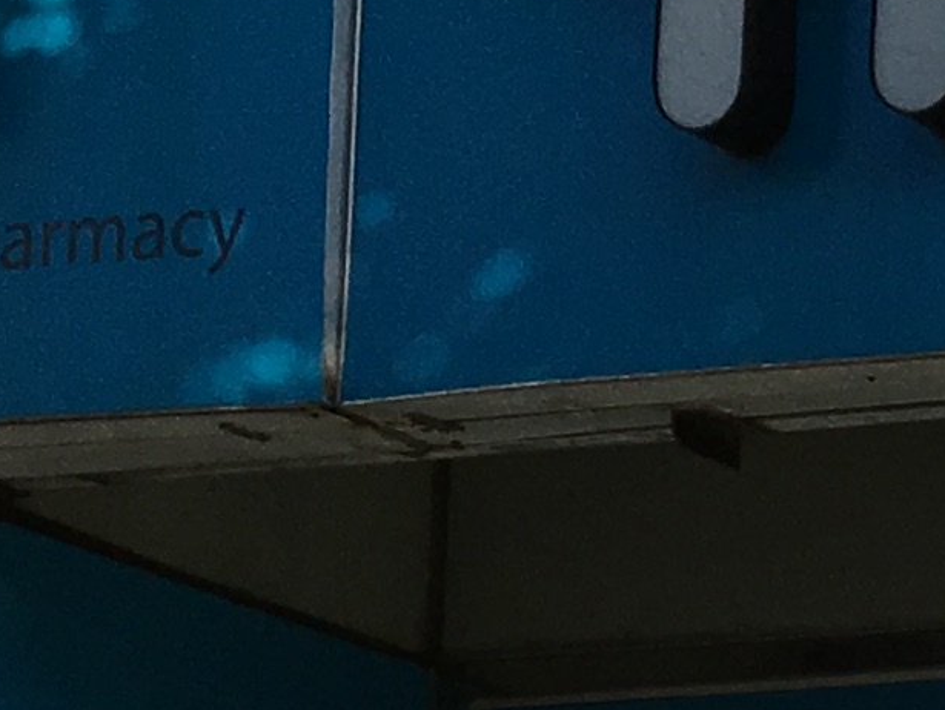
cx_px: 2525
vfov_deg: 7.6
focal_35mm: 190
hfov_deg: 9.0
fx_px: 5190
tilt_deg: +8.3
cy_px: 1292
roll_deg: -1.4
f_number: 2.2
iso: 25
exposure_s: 1/1202
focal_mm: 4.15
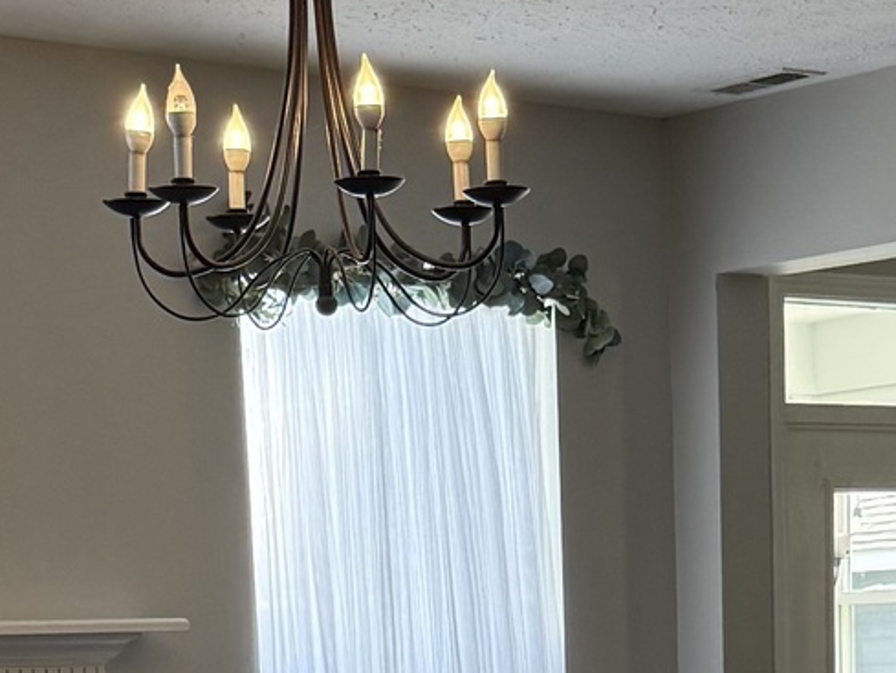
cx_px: 533
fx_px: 2926
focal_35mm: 113
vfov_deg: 12.1
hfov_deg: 17.4
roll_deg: +2.2
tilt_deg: -10.6
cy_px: 1205
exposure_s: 1/170
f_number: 1.78
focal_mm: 6.76
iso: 200
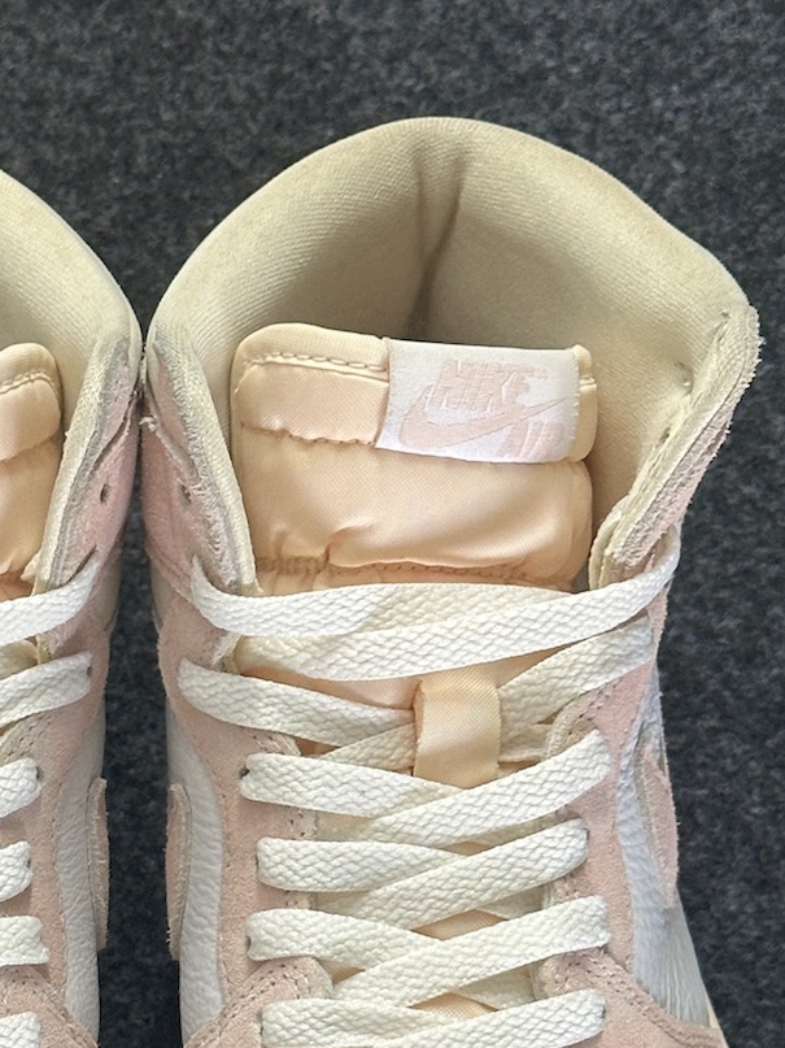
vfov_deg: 16.4
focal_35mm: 119
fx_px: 3599
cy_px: 899
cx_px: 65
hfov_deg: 12.3
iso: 160
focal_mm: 6.86
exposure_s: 1/50
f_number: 1.78
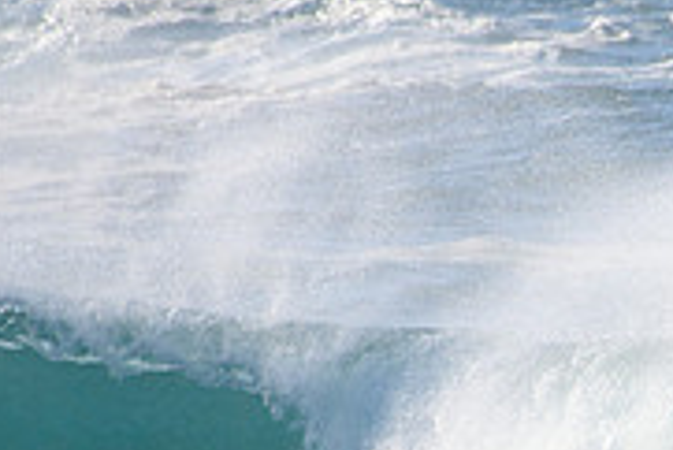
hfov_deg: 0.9
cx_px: 996
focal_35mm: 2403
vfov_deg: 0.6
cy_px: 604
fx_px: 44957
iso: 360
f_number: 5.6
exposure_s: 1/2000
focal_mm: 500
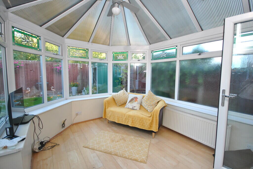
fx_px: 106
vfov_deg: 77.5
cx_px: 126
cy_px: 84
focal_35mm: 15
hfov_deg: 100.3
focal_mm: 10
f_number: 4
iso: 200
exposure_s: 1/60
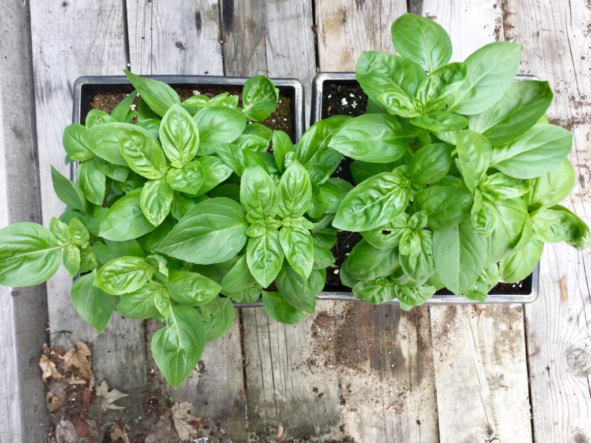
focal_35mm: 31
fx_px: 529
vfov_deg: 45.4
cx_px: 296
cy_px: 222
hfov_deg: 58.4
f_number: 2.4
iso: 25
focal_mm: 3.3
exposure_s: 1/179
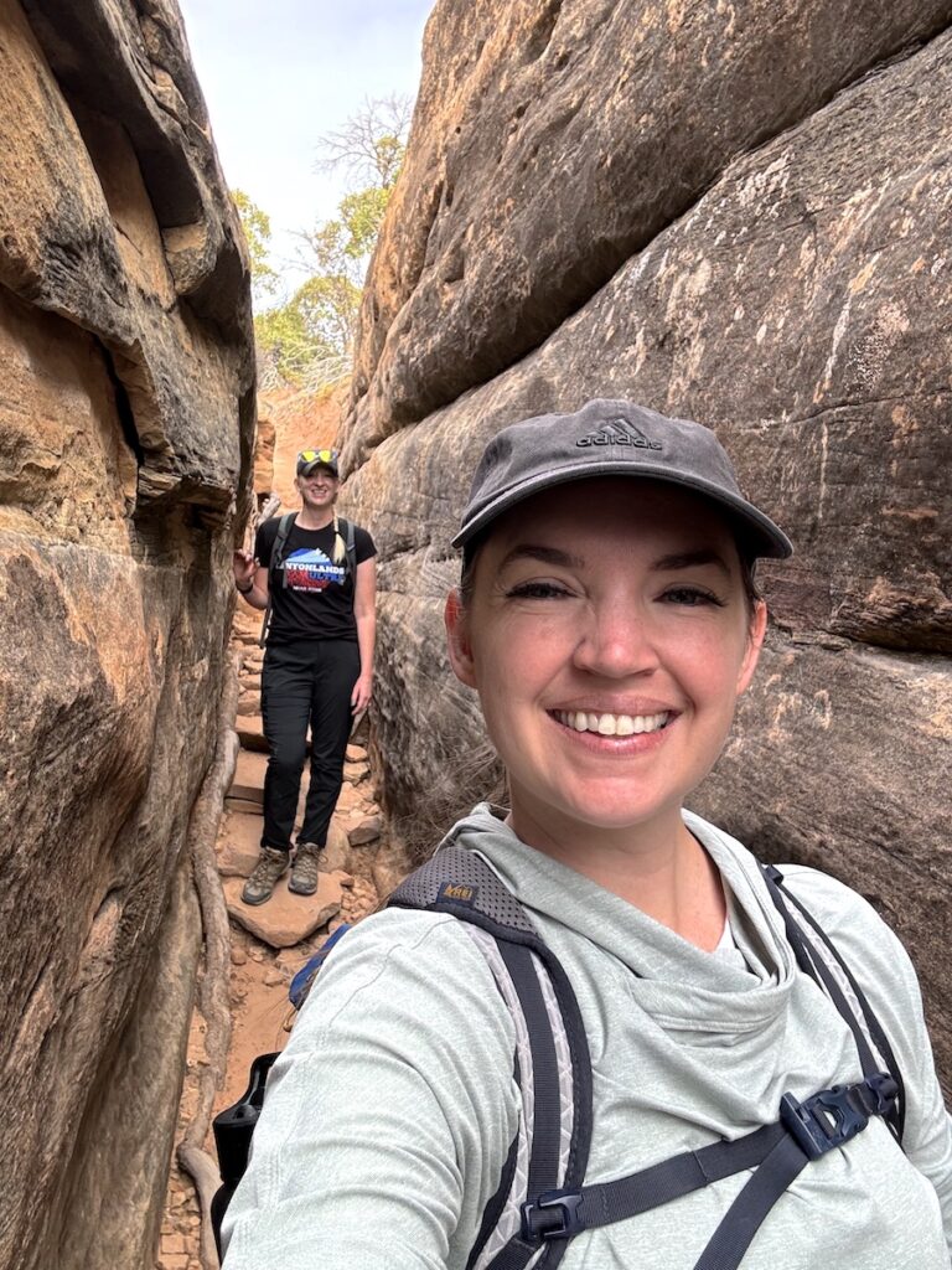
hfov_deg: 46.8
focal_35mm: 30
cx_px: 476
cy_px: 635
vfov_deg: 60.0
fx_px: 1100
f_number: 1.9
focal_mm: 2.69
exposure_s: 1/121
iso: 32
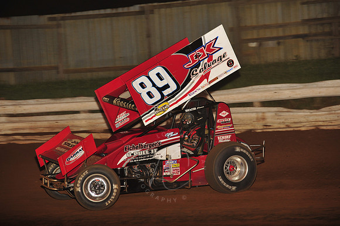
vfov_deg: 8.1
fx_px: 1605
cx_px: 170
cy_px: 113
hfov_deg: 12.1
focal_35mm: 170
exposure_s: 1/320
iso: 800
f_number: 6.3
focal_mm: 170
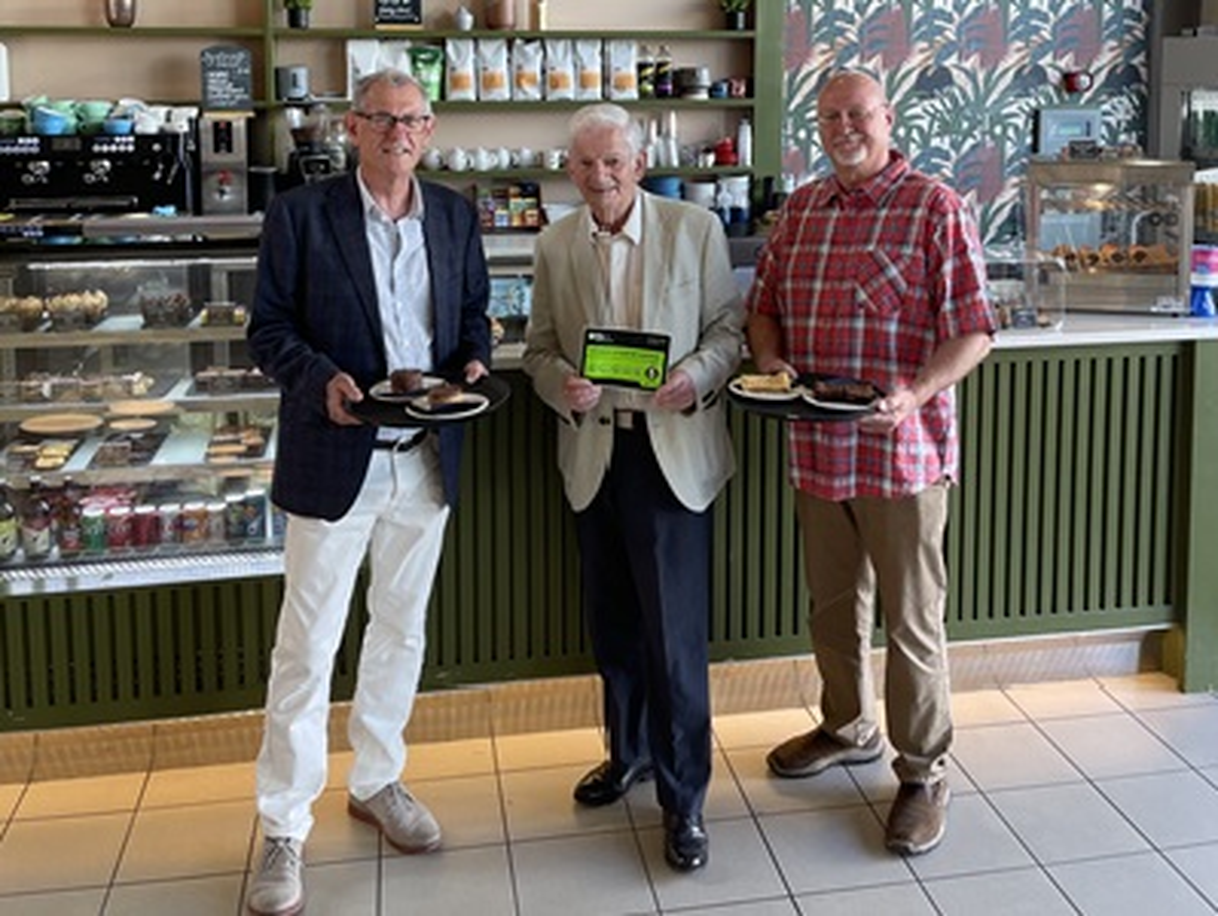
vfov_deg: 55.0
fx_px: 880
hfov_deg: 69.3
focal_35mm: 25
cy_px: 458
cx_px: 609
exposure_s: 1/100
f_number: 1.6
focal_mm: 5.1
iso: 100
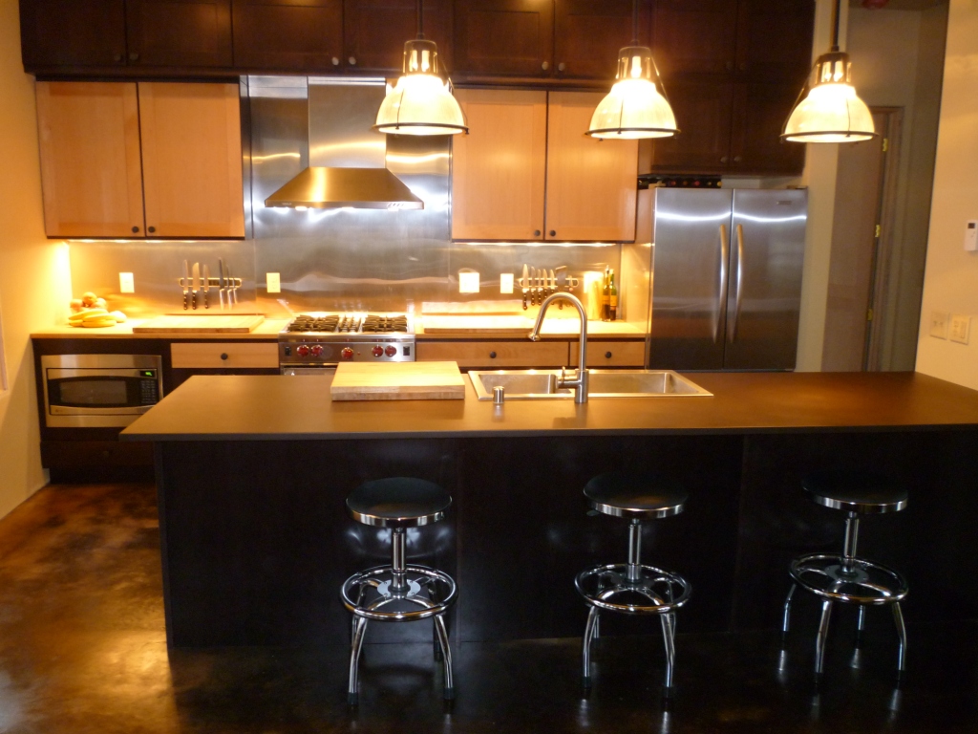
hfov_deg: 61.7
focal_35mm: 29
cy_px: 367
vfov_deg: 48.2
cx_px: 489
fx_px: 819
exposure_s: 1/8
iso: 250
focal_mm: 5.2
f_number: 3.3
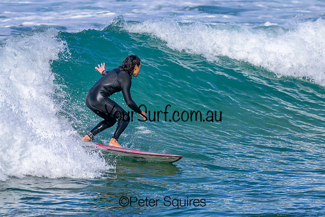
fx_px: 5191
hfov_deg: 3.6
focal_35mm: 575
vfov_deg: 2.4
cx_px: 174
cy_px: 107
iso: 320
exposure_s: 1/2500
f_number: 5.6
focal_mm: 480
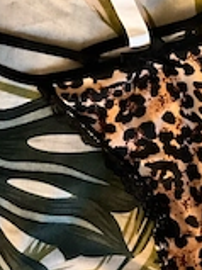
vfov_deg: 26.5
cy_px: 85
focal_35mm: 73
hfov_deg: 19.8
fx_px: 569
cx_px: 175
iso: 640
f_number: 1.8
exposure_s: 1/26
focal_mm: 3
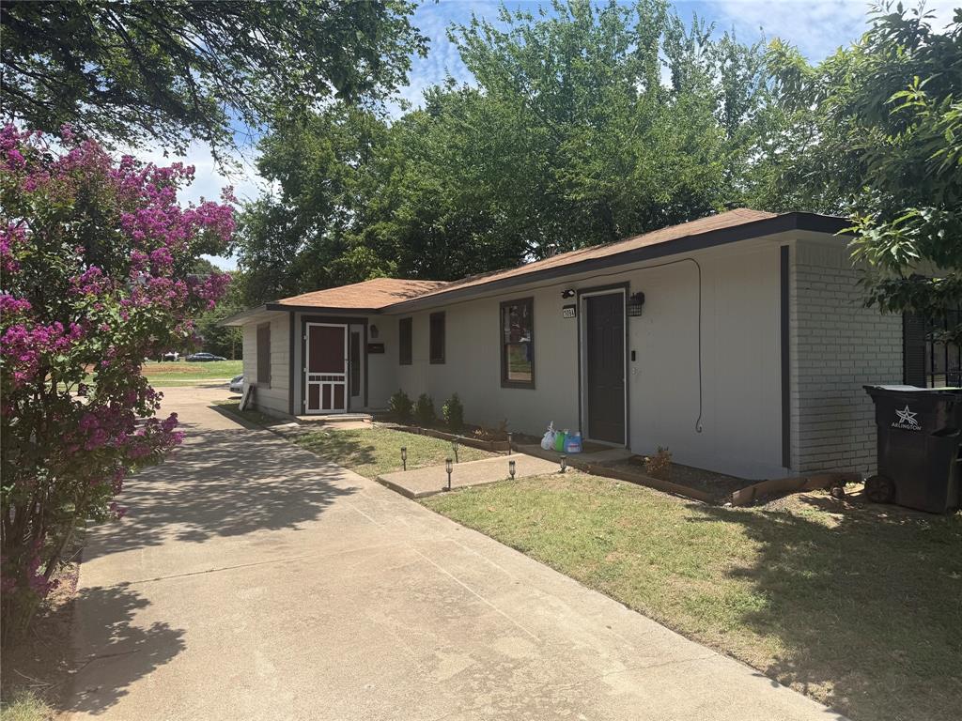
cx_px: 481
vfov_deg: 56.8
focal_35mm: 24
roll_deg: -0.7
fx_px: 667
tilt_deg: +0.5
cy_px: 360
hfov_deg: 71.6
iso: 80
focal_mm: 6.76
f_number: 1.78
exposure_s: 1/3425
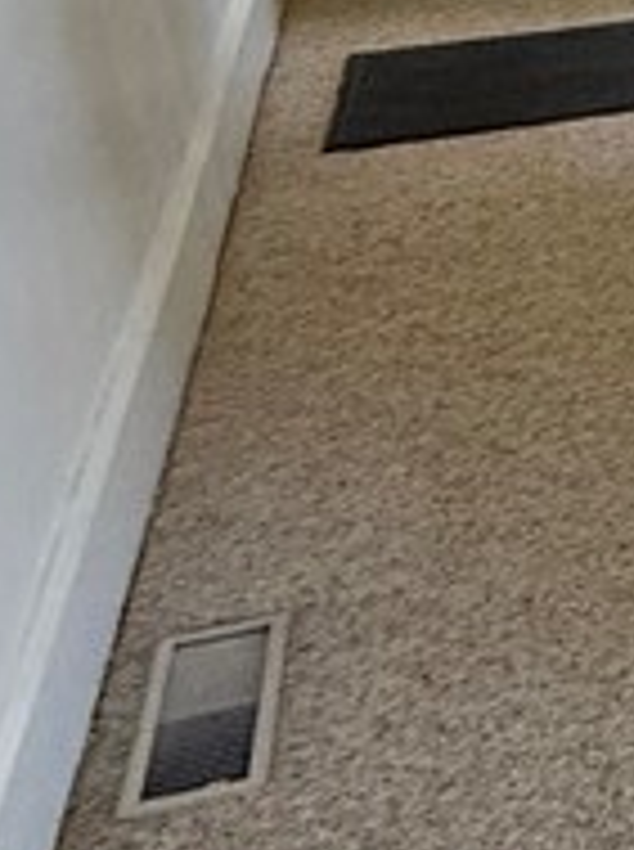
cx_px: 1529
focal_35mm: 76
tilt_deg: -18.9
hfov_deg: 13.7
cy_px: -18
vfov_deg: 24.4
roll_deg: +1.3
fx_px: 1862
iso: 320
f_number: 2.2
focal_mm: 2.22
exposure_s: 1/60
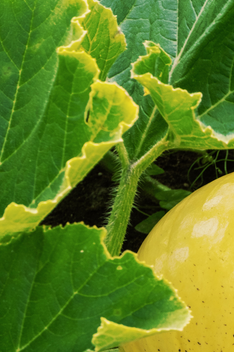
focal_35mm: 209
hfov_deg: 6.5
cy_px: 279
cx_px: 279
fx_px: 2038
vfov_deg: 9.8
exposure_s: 1/60
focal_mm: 39.6
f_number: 10
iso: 200
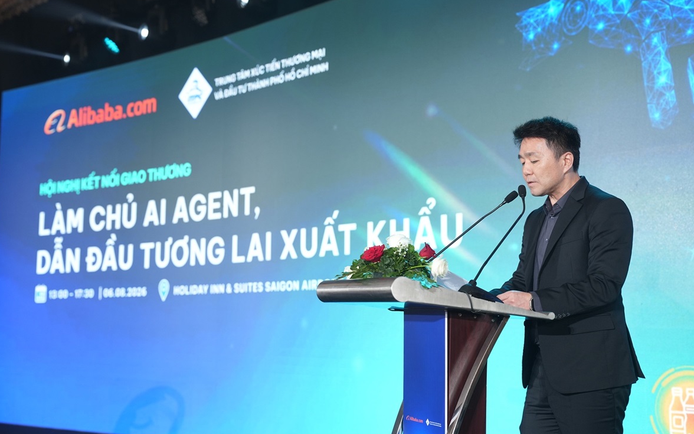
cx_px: 349
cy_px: 202
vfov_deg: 24.9
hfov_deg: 38.9
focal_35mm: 52
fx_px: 984
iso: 500
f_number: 2.8
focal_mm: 50
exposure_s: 1/160
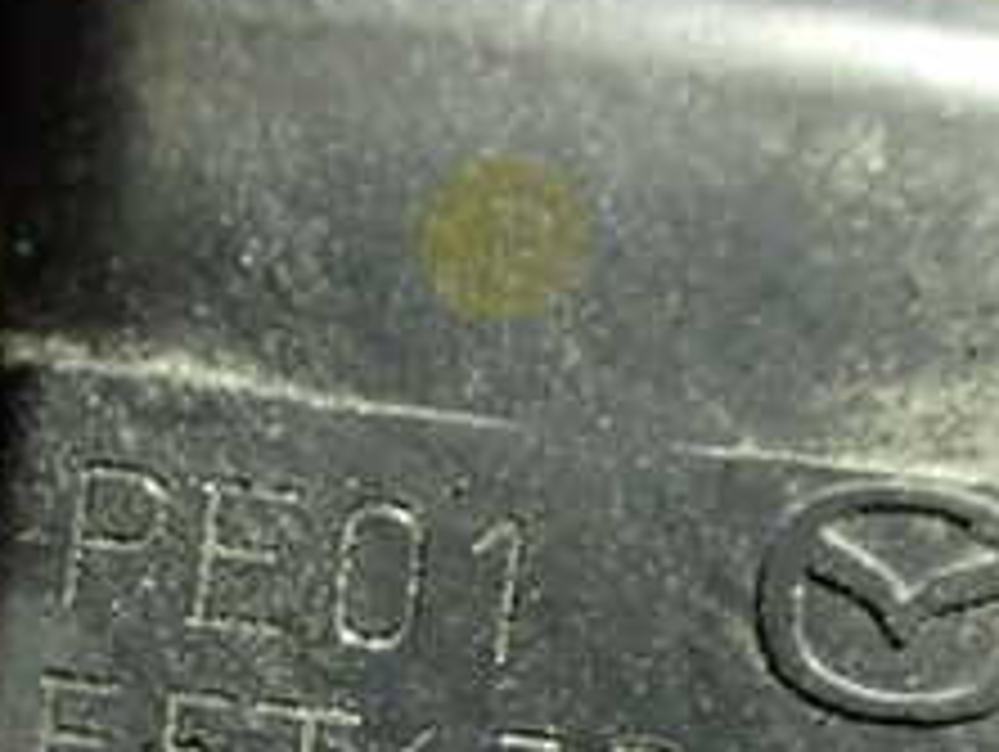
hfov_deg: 24.1
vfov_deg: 17.9
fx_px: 2340
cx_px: 526
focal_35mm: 81
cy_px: 729
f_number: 2.3
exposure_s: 1/30
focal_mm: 5.4
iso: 1000
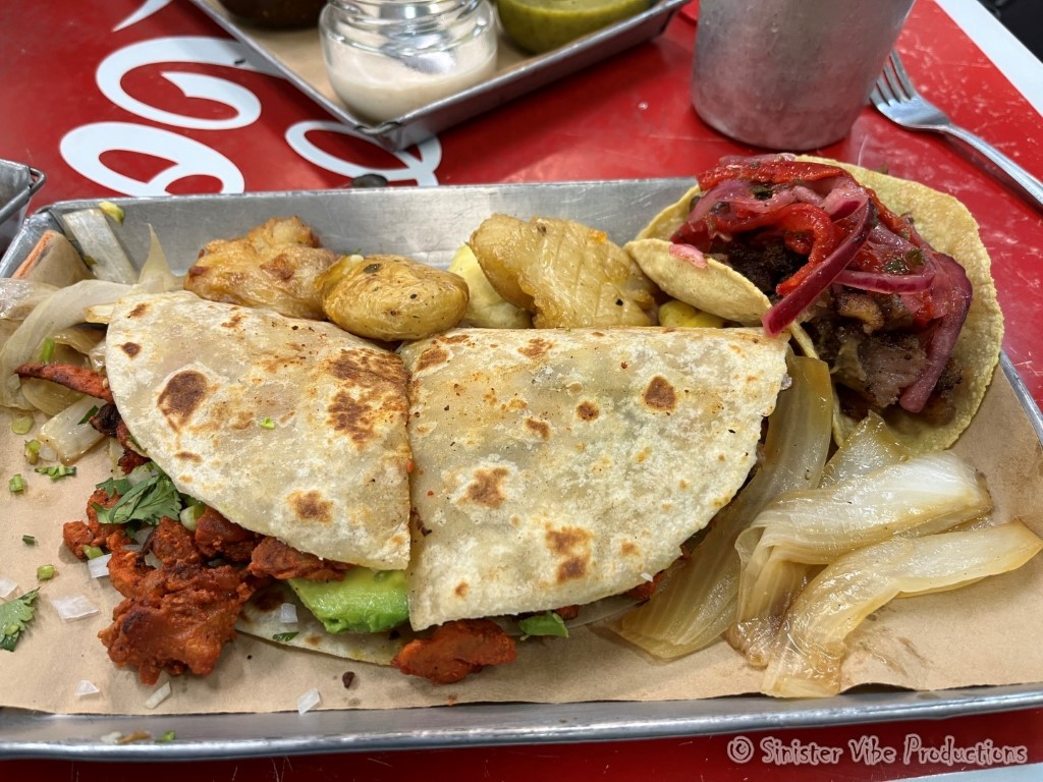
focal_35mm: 26
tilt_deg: -50.0
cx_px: 522
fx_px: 783
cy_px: 391
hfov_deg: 67.3
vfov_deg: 53.1
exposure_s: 1/60
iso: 80
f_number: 1.6
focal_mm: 5.1
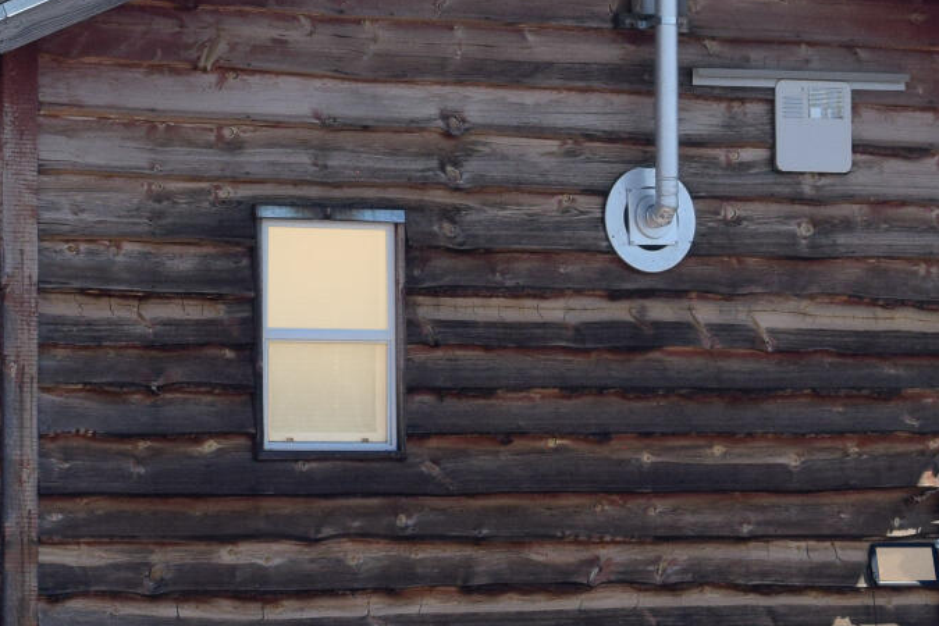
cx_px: 235
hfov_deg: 13.4
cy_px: 427
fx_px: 3996
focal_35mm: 153
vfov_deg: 8.9
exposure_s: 1/250
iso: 400
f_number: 8
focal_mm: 23
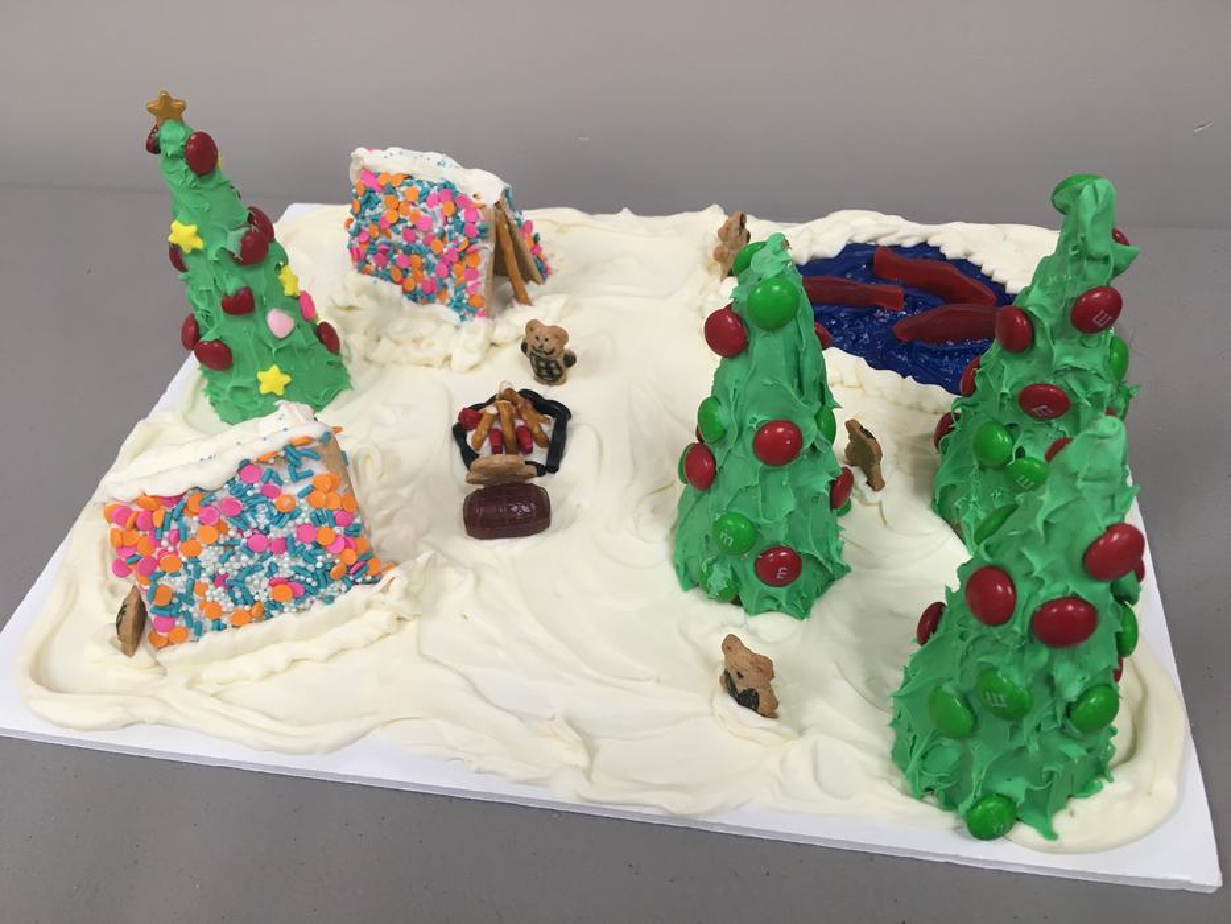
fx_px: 1031
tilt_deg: -45.8
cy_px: 462
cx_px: 616
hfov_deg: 61.7
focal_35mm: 29
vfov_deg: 48.2
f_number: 2.2
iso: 50
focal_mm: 4.15
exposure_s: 1/30
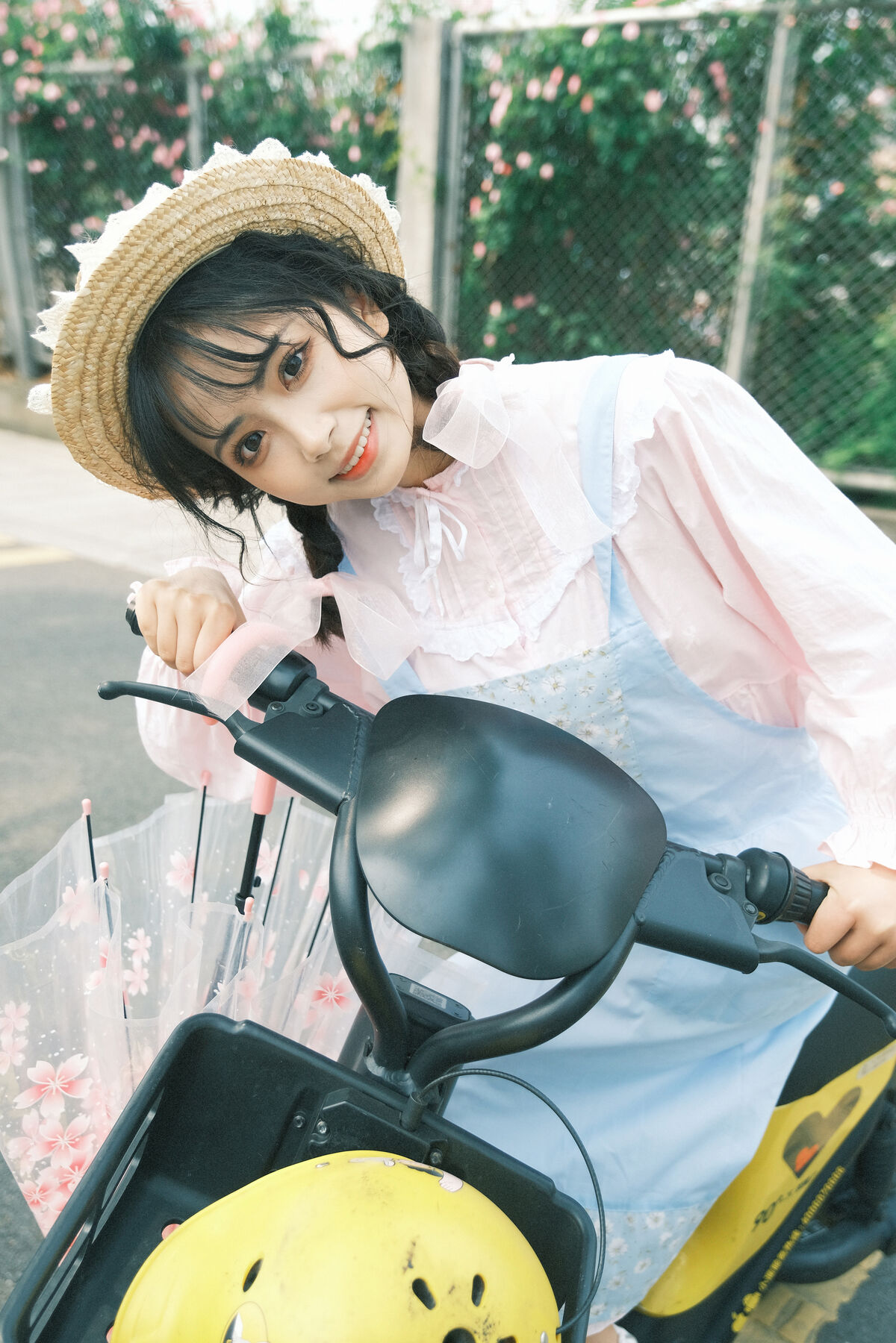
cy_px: 672
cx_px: 448
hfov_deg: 36.9
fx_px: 1344
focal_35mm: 36
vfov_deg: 53.1
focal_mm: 24.2
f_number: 2.8
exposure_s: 1/500
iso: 160
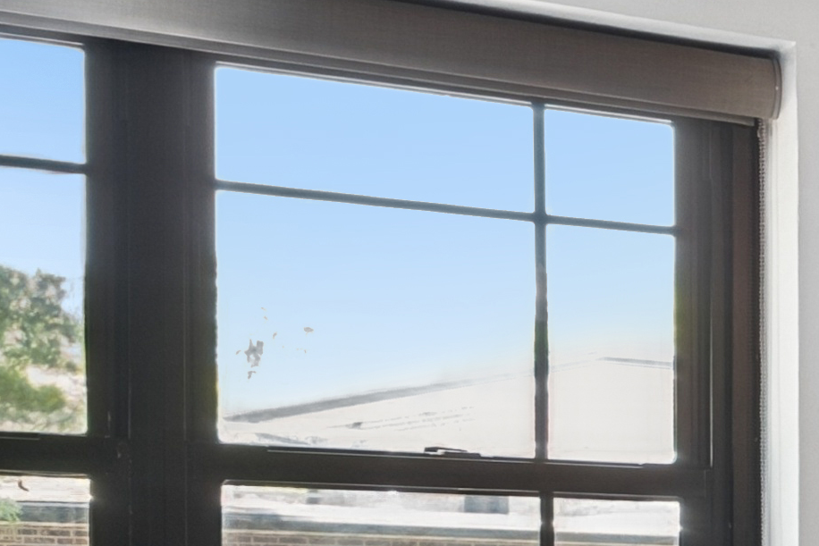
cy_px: 731
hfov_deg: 11.5
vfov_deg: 12.2
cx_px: 2415
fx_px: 2480
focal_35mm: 109
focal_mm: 10.4
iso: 320
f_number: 8
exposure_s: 1/1.25
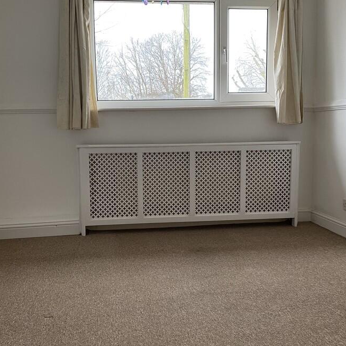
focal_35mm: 36
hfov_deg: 46.0
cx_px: 159
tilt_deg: -7.3
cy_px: 169
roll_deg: +0.7
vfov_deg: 46.0
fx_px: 407
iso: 80
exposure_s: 1/50
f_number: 1.8
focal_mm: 4.25
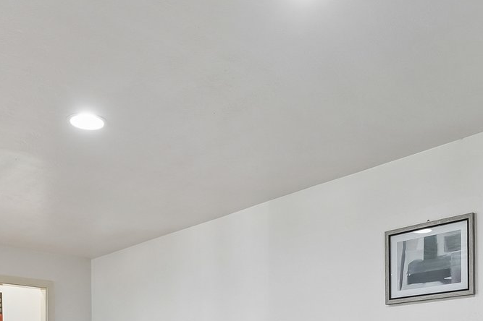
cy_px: 383
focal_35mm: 43
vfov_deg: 27.5
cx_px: 240
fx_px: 577
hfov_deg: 45.5
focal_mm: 14
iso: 500
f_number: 8
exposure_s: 1/20
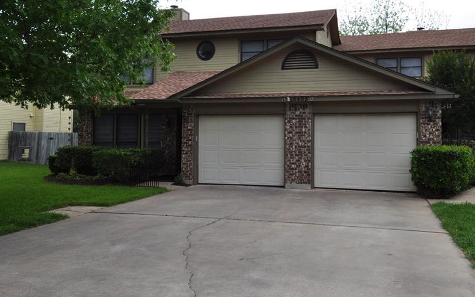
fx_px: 409
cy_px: 125
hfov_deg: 60.1
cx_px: 260
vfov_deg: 39.8
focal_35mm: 32
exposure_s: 1/200
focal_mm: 17
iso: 200
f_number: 11
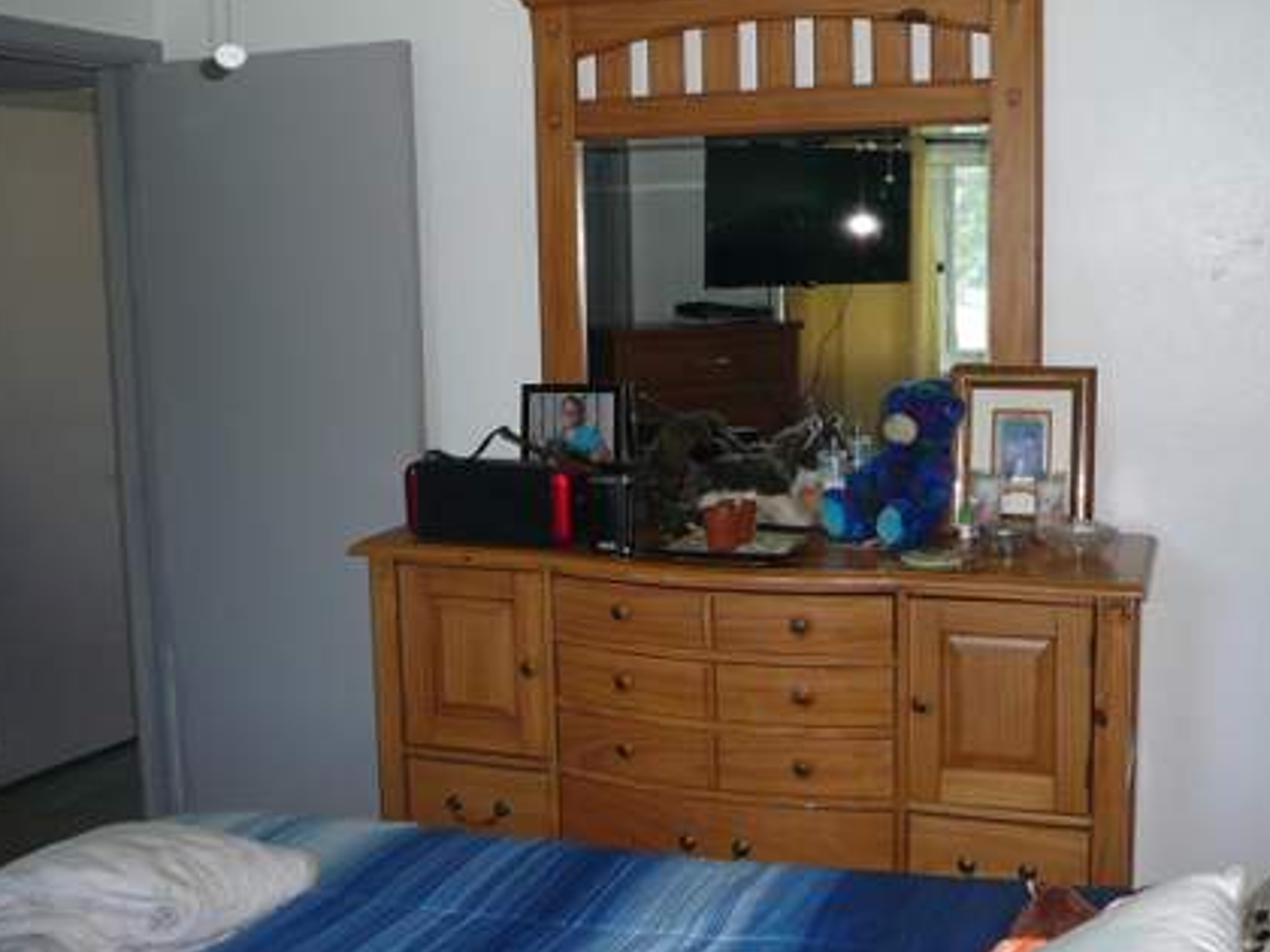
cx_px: 659
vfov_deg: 35.9
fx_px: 1468
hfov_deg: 46.8
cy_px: 438
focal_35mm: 40
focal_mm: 5.2
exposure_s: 1/30
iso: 160
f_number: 2.8
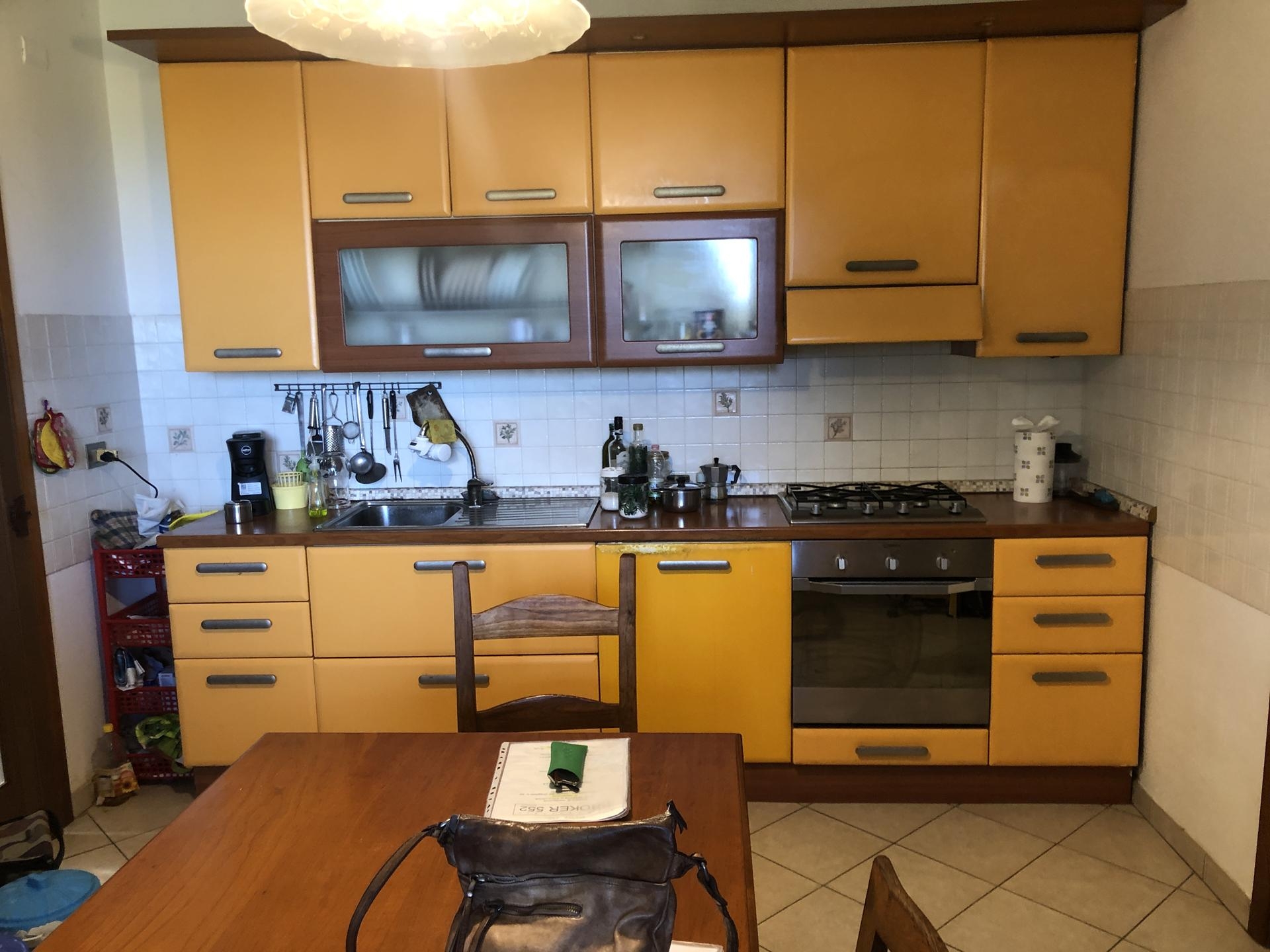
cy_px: 476
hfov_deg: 63.4
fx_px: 1027
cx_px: 635
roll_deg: +2.3
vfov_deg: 49.7
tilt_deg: -9.6
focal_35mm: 28
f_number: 1.8
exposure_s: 1/17
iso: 64
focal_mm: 4
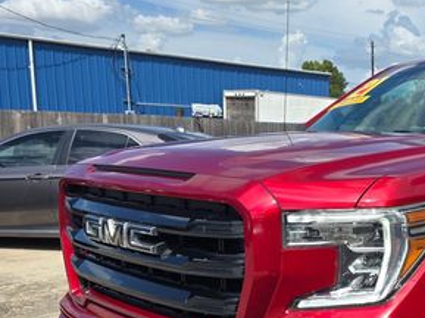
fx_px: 625
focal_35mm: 51
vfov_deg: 28.0
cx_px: 424
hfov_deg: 34.2
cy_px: 244
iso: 12
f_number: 1.7
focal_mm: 6.3
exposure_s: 1/841
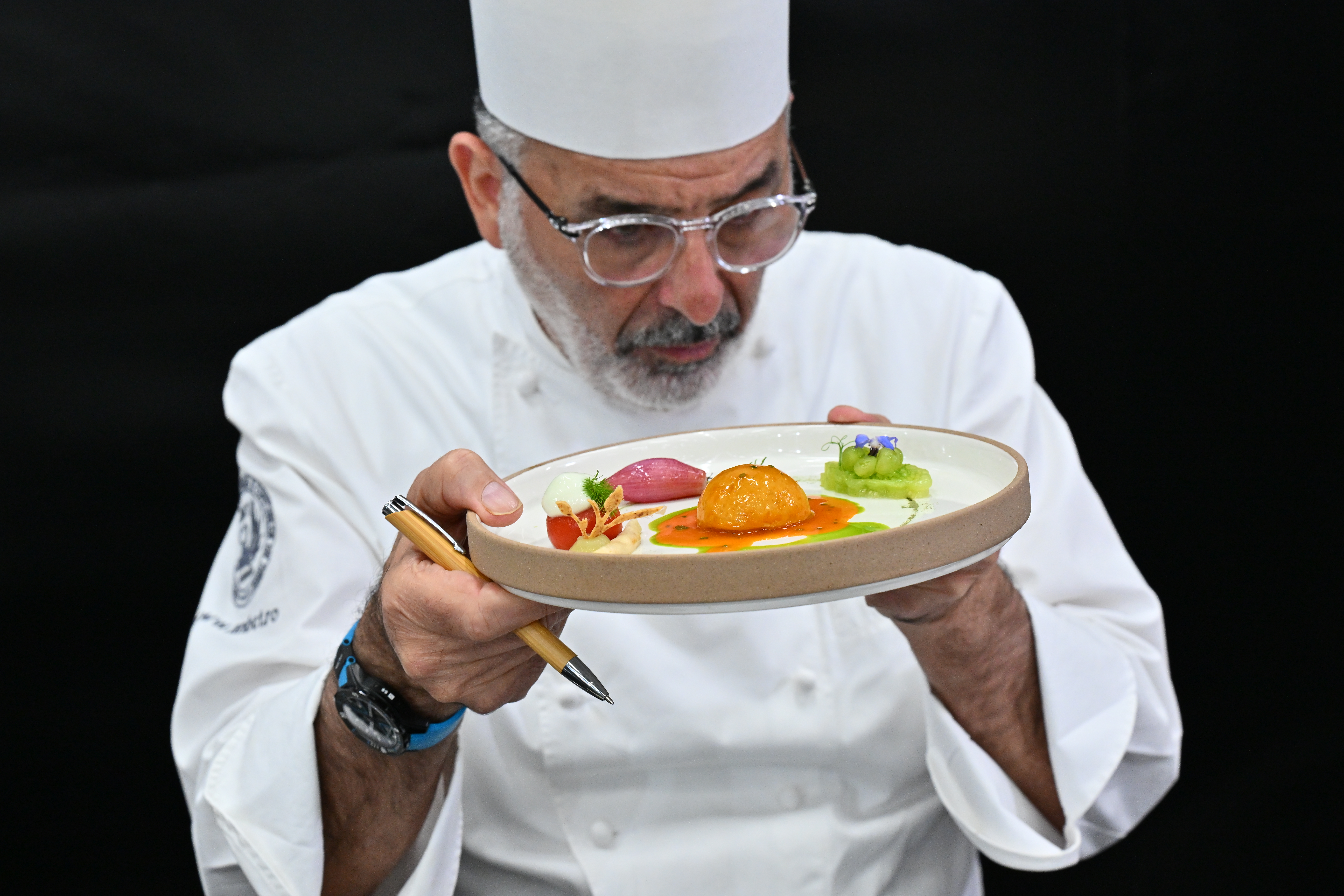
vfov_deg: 19.5
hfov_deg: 28.8
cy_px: 448
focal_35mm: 70
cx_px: 672
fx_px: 2613
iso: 2500
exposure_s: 1/160
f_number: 7.1
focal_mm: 70
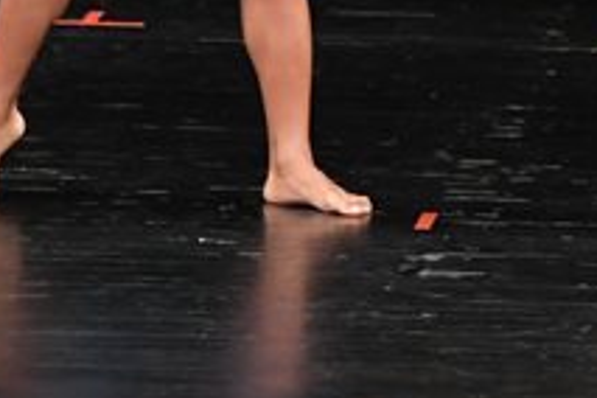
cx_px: 1005
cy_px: -294
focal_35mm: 789
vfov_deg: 1.7
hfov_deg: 2.6
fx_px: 13083
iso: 3200
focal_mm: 145
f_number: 5.6
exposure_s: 1/400
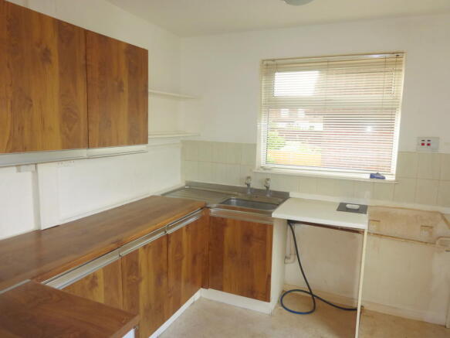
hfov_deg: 71.6
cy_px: 169
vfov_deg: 56.8
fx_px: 312
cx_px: 225
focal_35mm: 24
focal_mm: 4.3
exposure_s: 1/60
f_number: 3.3
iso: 200
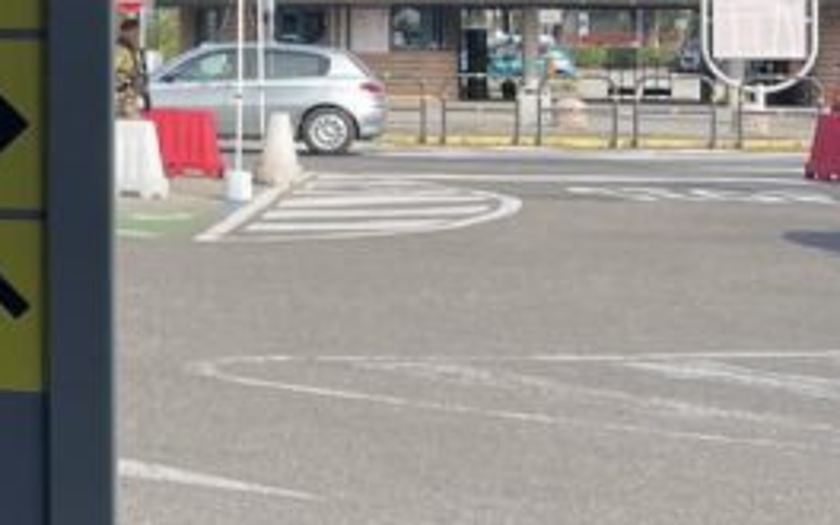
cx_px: -675
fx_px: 2450
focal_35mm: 107
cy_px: 25
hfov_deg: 16.3
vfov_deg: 12.1
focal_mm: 4.2
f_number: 1.6
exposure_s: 1/2092
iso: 32
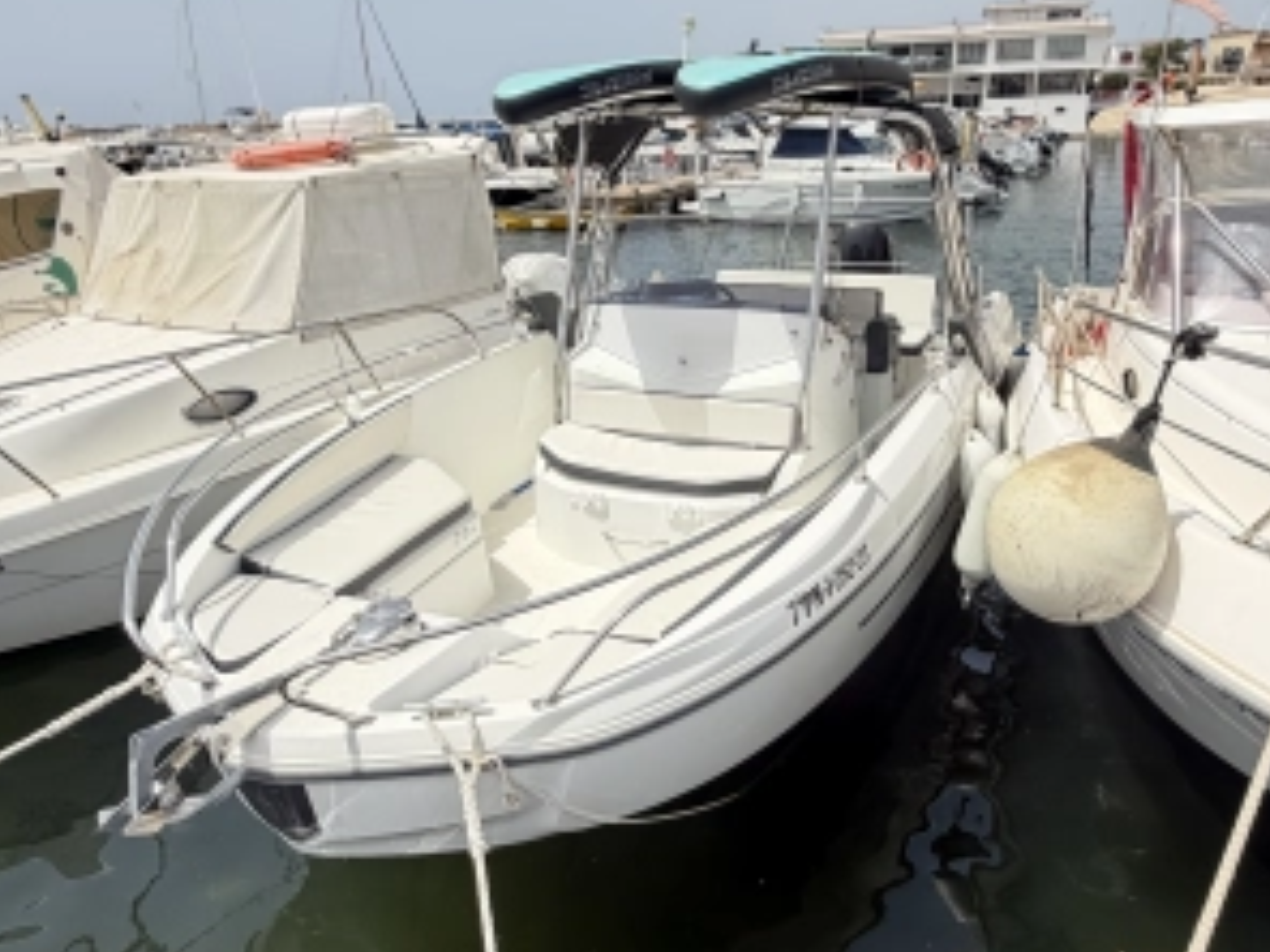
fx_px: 954
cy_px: 478
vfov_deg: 53.1
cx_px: 682
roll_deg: +1.0
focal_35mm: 26
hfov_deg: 67.2
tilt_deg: -20.2
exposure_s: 1/770
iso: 32
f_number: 2.2
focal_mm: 2.22
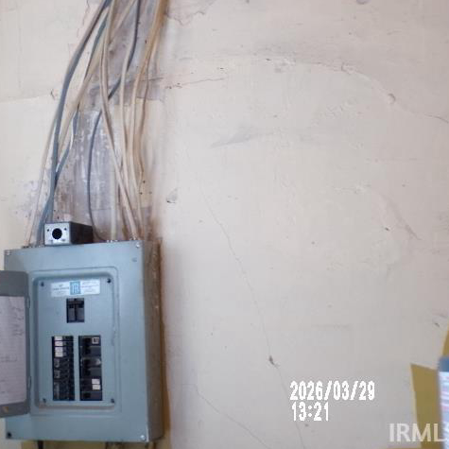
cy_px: 225
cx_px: 160
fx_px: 734
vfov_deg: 34.0
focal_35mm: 50
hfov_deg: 33.8
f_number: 3.4
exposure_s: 1/34
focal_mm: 7.6
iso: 150
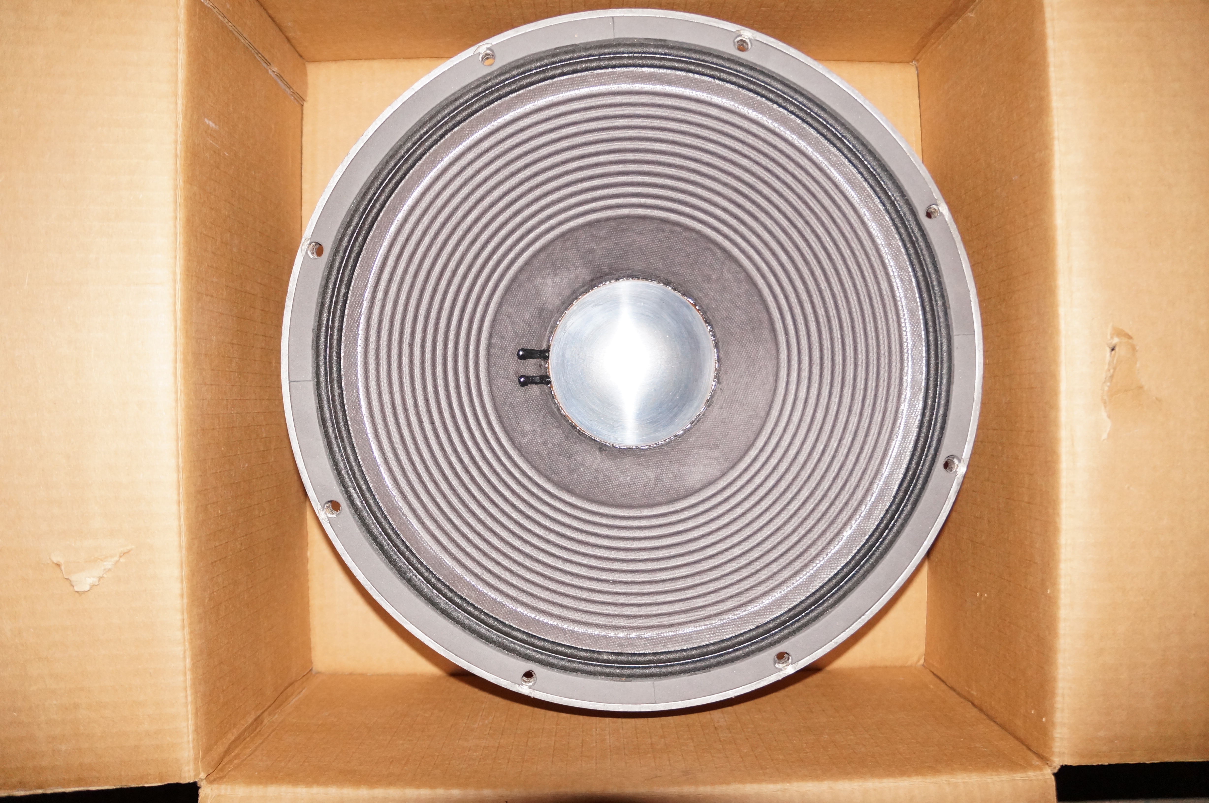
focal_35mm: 27
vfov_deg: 47.8
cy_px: 402
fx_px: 906
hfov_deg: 67.4
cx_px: 604
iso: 1600
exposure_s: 1/60
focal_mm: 18
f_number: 3.5
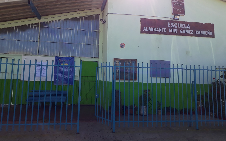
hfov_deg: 64.6
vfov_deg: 42.9
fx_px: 179
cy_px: 57
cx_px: 112
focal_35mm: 29
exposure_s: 1/911
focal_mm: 3.6
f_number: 1.9
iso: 40
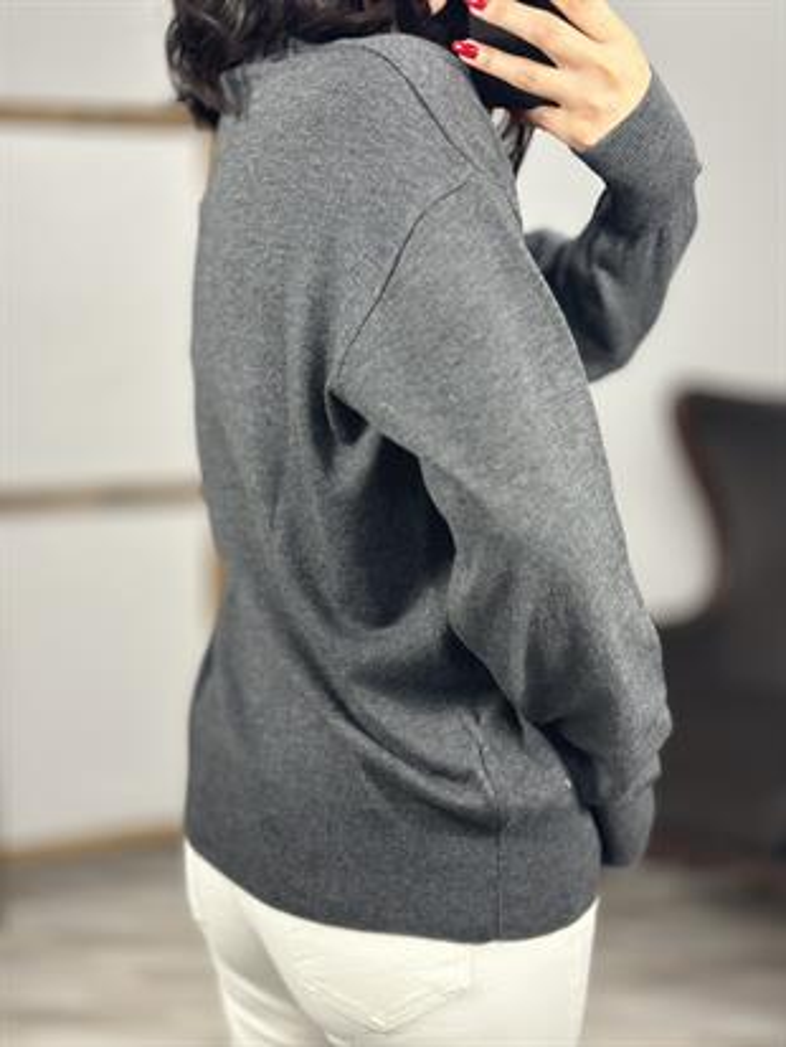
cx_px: 393
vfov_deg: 39.6
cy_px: 524
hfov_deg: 30.3
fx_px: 1452
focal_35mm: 48
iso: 160
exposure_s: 1/100
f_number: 1.78
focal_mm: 6.86
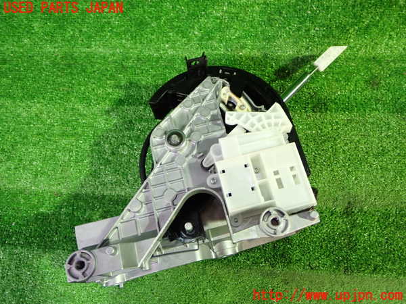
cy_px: 152
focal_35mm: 30
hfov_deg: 60.0
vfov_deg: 46.8
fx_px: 352
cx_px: 203
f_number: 2.3
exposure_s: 1/30
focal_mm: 5.4
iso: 640
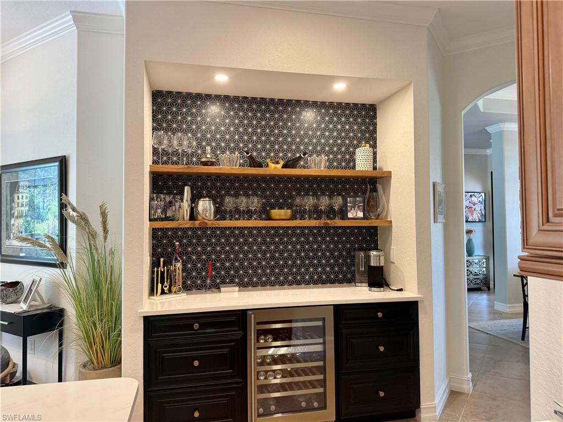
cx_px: 282
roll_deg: +1.9
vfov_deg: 56.8
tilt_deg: +2.1
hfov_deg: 71.6
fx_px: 390
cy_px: 211
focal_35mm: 24
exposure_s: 1/120
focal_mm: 6.76
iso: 200
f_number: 1.78
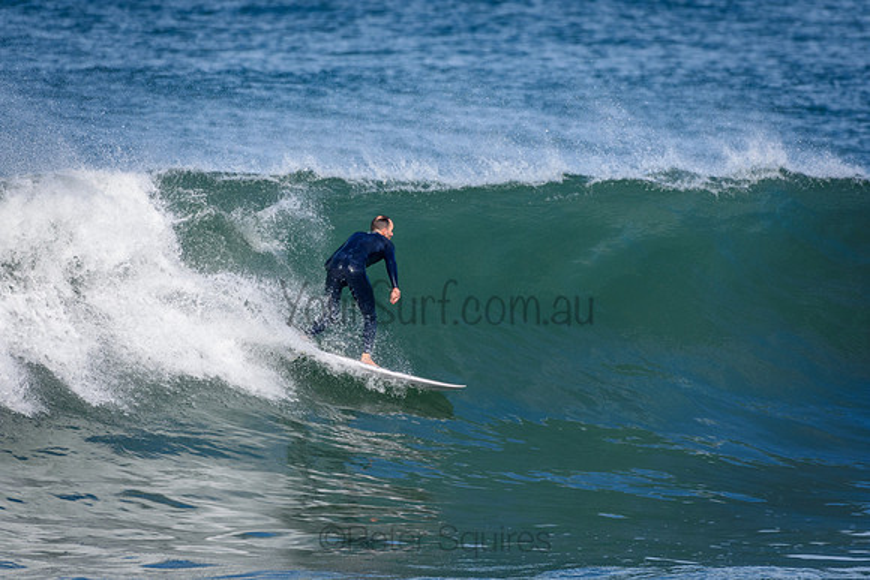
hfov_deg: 3.0
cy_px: 290
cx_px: 435
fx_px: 16678
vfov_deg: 2.0
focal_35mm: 690
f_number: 5.6
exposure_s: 1/2000
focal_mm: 460
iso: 400
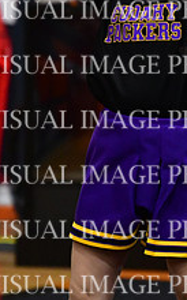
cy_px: 92
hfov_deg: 1.6
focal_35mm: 807
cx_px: 161
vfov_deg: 2.6
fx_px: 6598
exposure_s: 1/800
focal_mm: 200
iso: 4000
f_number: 2.8
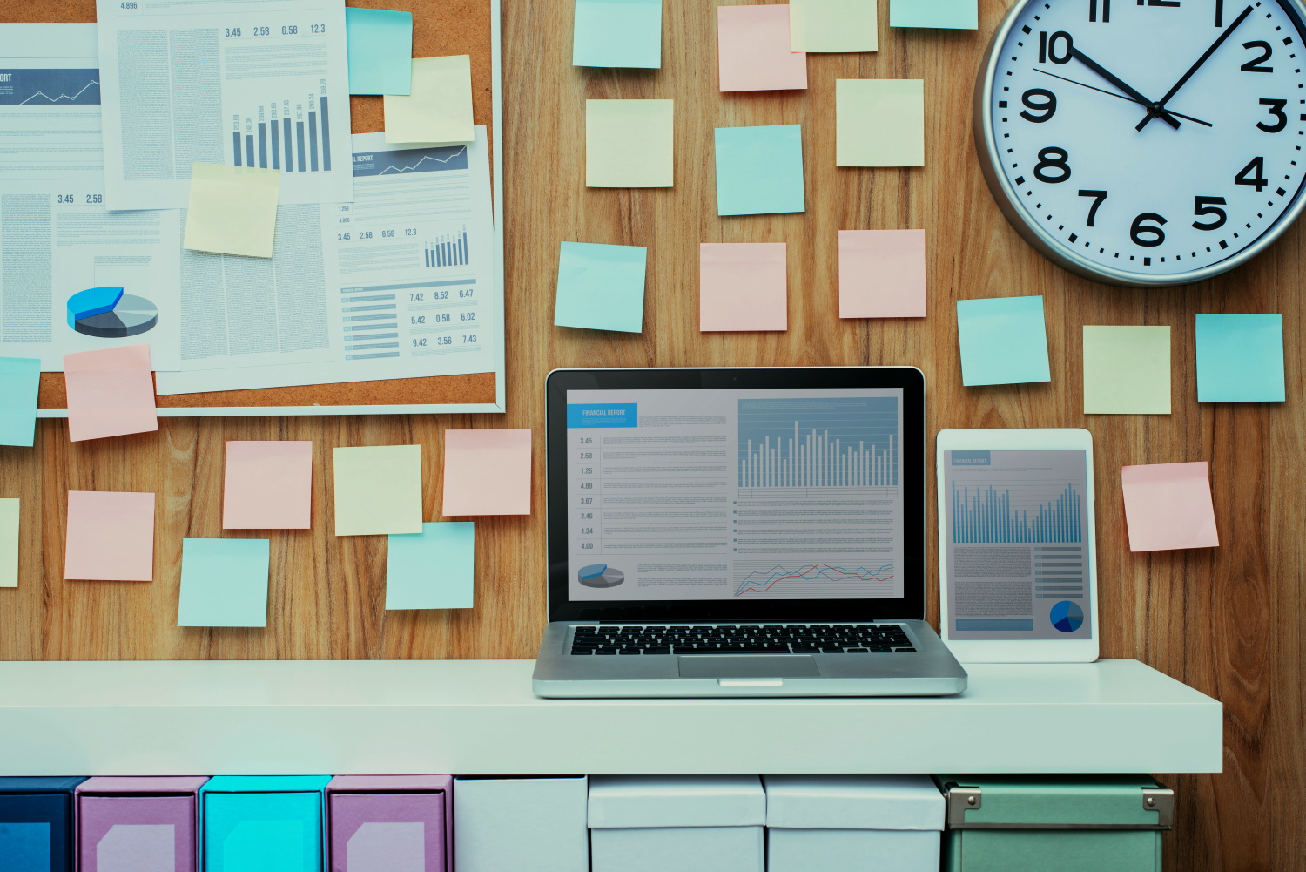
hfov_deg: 39.6
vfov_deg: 27.0
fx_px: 1814
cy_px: 436
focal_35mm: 50
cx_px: 653
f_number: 11
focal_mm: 50
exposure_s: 1/125
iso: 100
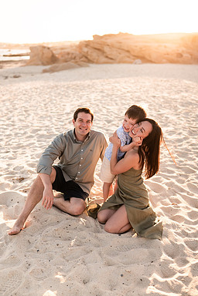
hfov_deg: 32.6
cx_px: 85
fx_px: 338
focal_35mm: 41
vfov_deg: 47.4
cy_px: 135
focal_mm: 35
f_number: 1.8
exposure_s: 1/2500
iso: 100
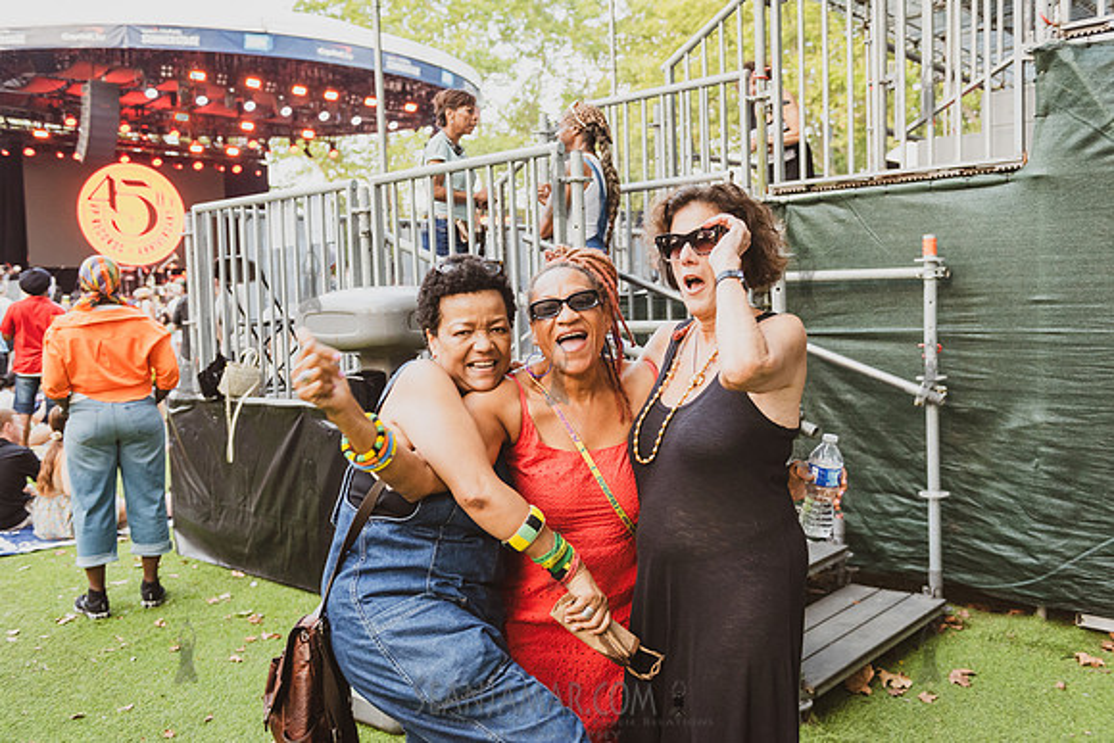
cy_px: 372
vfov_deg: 41.1
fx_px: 990
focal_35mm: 32
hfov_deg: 58.7
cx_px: 557
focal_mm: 32
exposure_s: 1/160
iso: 2000
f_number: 3.2
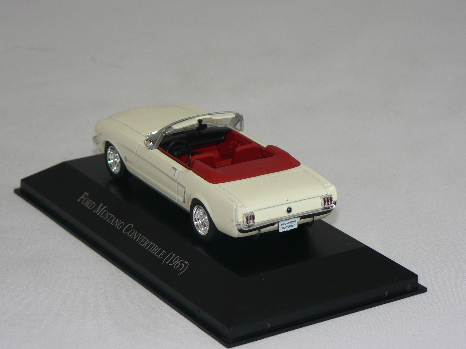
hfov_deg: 16.1
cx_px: 233
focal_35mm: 122
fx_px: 1642
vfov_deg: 12.1
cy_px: 174
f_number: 3.2
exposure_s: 1/60
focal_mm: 20.3
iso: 80
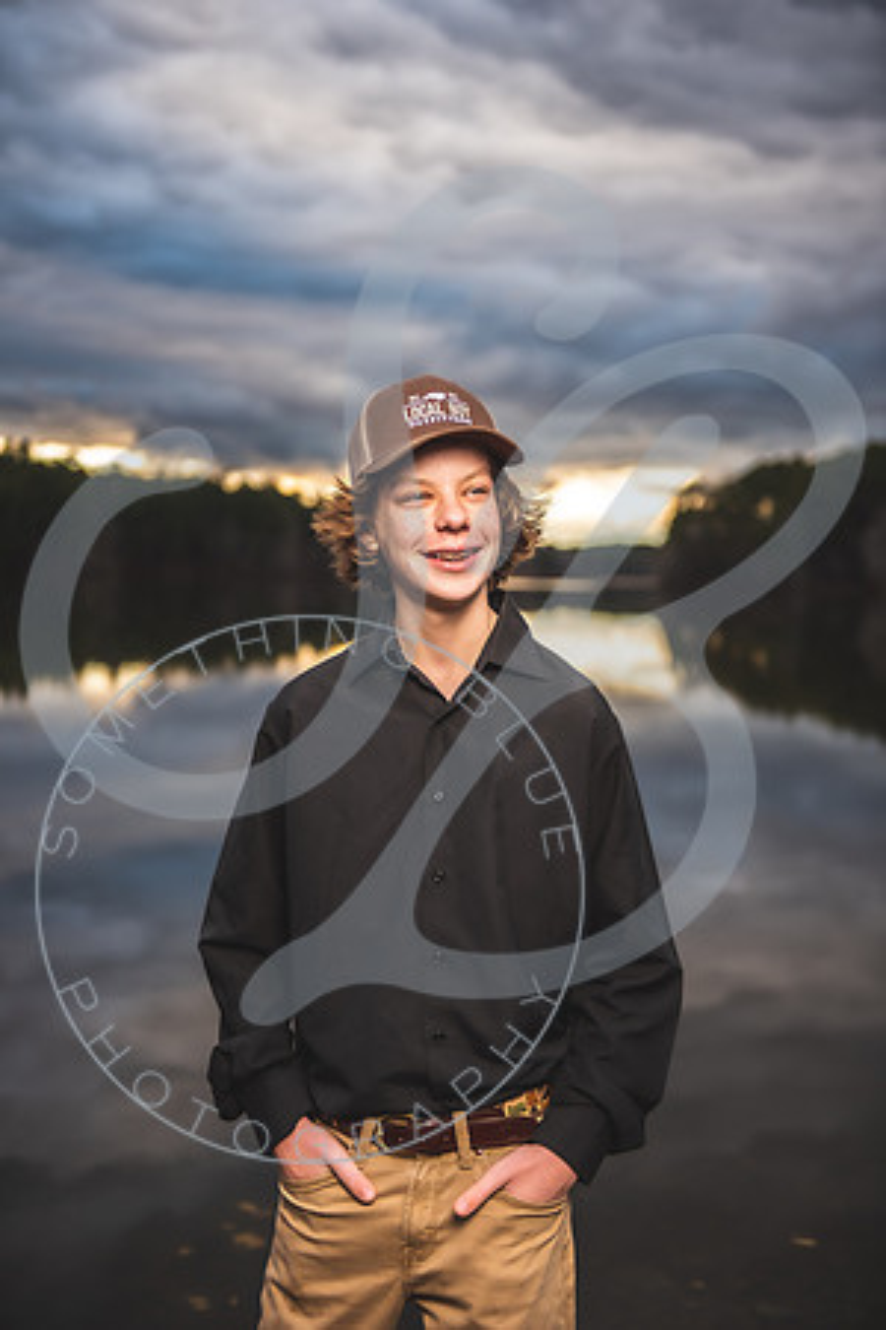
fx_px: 1846
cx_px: 443
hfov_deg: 27.0
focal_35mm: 50
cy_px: 665
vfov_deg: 39.6
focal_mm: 50
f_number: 2.8
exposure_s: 1/250
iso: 100
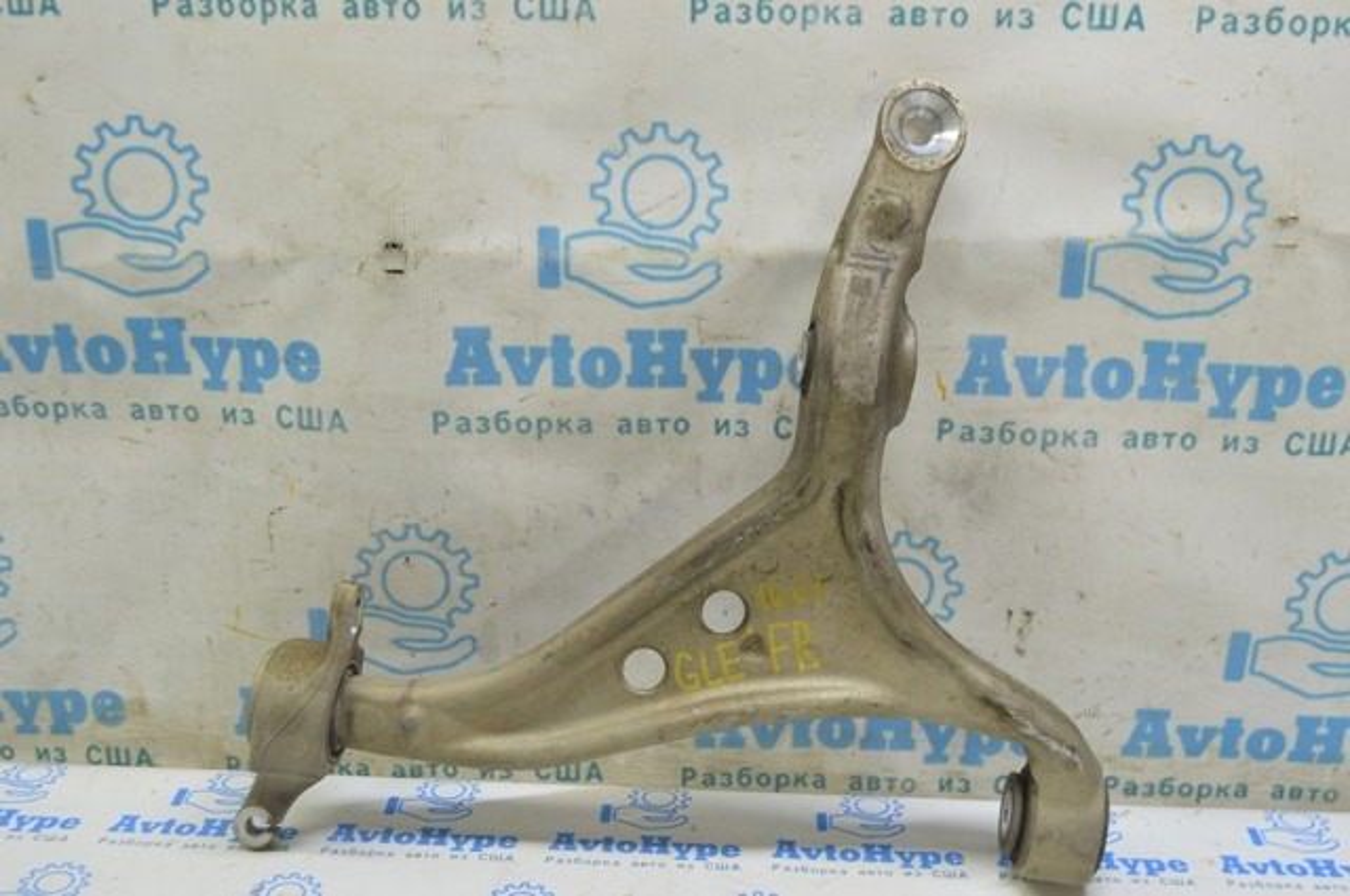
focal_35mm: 40
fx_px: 1517
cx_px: 675
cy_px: 448
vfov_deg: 32.9
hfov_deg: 48.0
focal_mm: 27
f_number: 5.6
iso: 400
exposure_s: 1/20
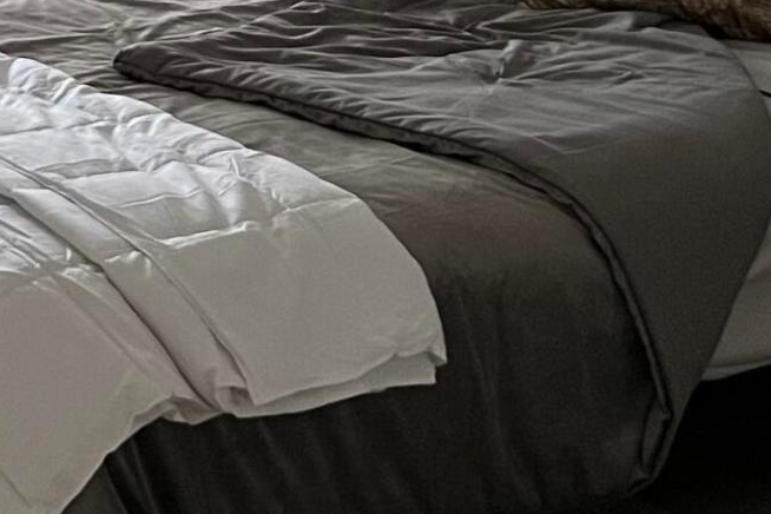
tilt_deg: -11.3
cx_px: -356
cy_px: -110
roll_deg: +2.3
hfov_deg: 15.9
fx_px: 2548
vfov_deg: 11.3
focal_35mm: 119
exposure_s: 1/60
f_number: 1.5
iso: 400
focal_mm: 5.7
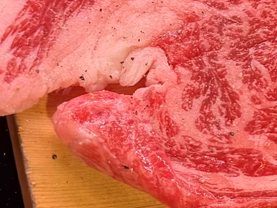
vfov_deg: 9.3
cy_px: 142
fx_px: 1281
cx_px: 417
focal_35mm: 160
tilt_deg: -56.7
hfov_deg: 11.8
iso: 160
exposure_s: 1/60
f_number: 1.78
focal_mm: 6.76
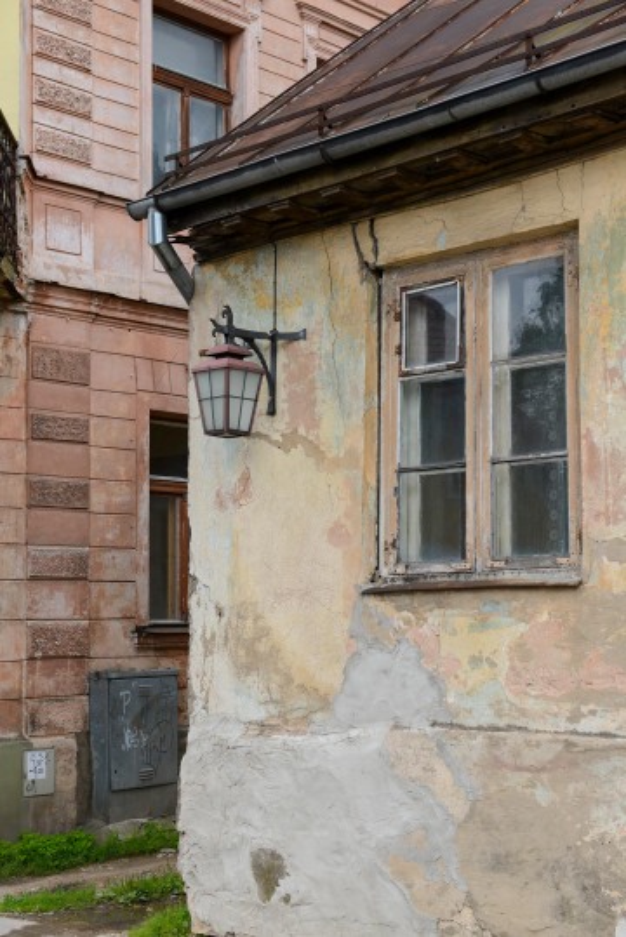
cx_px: 313
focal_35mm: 62
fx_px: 1615
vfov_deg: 32.4
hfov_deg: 21.9
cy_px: 468
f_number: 8
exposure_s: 1/400
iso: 320
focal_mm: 62
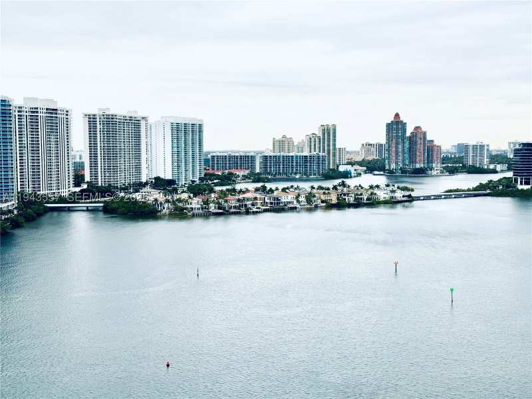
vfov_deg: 30.3
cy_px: 200
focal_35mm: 48
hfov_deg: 39.7
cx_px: 266
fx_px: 738
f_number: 1.78
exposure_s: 1/627
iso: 64
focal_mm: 6.76
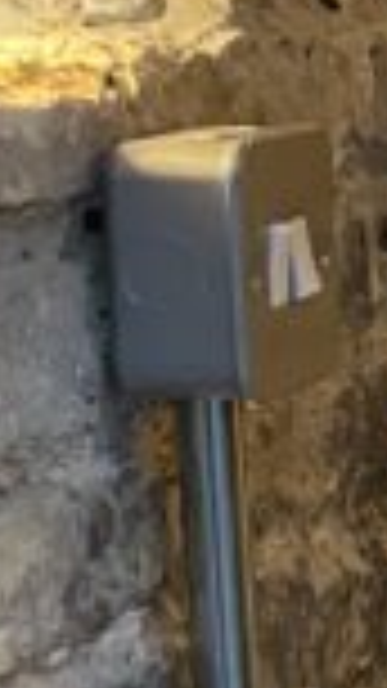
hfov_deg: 5.9
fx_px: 3450
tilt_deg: -5.8
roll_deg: +1.9
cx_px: 1246
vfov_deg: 11.4
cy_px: 328
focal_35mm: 189
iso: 400
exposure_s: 1/33
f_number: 1.6
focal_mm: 4.2
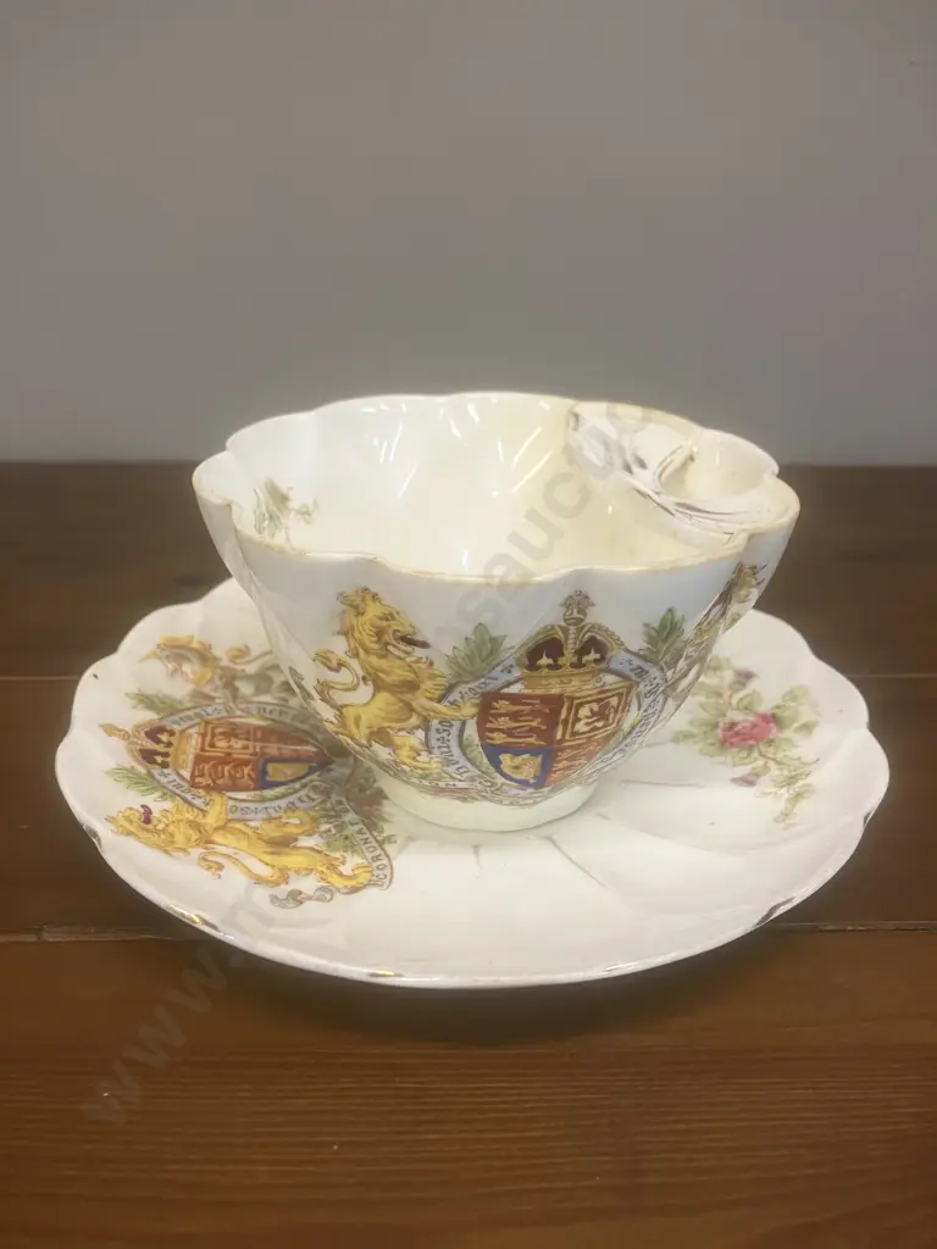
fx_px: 1011
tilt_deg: -23.4
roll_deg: -0.8
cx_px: 468
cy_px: 624
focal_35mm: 28
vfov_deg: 63.4
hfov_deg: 49.7
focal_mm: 3.99
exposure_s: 1/50
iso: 80
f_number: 1.8
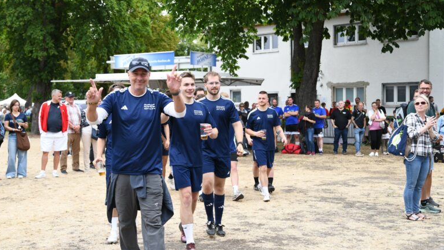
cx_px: 195
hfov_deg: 41.3
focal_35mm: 50
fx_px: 589
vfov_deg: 23.9
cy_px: 136
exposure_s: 1/1600
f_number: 2.8
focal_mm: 36
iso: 400
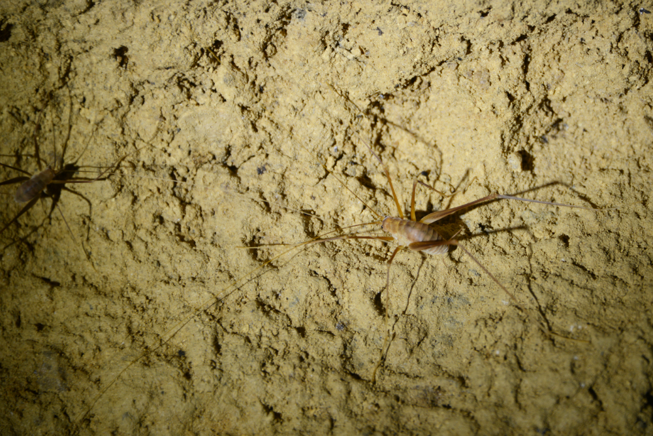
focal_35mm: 300
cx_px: 326
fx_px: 5442
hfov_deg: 6.9
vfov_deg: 4.6
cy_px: 218
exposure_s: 1/320
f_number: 5.6
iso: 320
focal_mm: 300
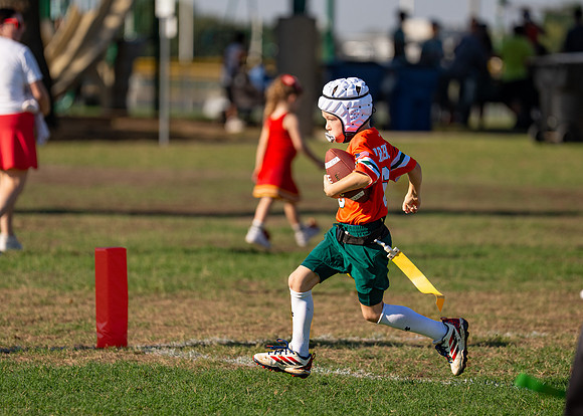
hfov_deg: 6.5
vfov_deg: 4.7
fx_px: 5097
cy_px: 184
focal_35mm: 308
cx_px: 296
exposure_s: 1/4000
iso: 160
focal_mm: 200
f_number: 2.8
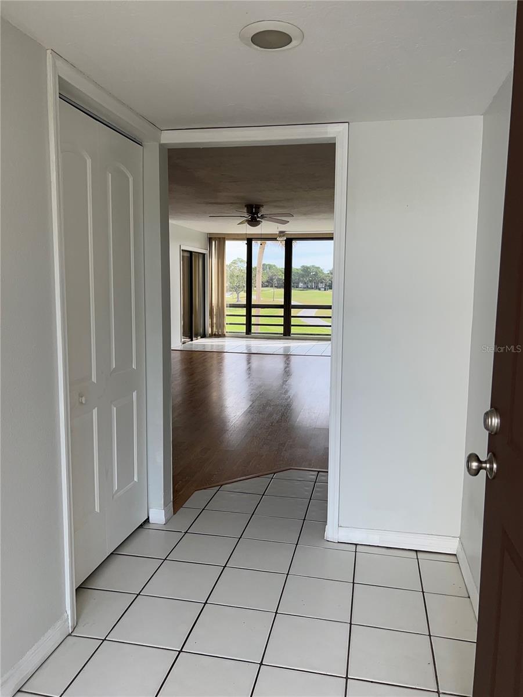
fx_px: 523
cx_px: 262
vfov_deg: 67.3
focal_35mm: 26
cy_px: 348
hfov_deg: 53.1
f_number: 1.5
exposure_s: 1/991
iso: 100
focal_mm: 5.7
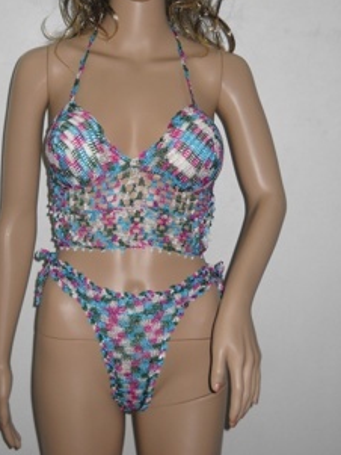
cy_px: 153
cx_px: 130
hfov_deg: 24.0
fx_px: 801
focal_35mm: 61
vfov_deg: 31.4
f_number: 3.1
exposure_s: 1/30
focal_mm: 6.72
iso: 64
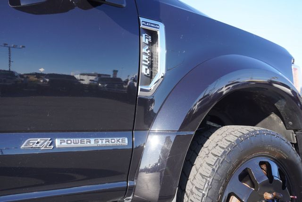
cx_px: 151
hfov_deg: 55.1
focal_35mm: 34
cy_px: 101
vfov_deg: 38.4
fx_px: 290
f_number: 5.6
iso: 100
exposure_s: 1/100
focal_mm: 23
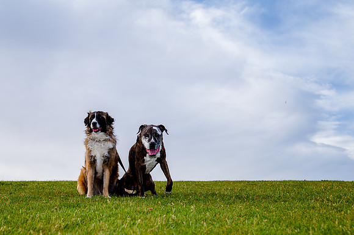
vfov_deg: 23.3
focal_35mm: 58
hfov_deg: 34.4
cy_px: 137
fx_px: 570
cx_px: 141
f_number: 5
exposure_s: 1/500
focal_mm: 46
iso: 200
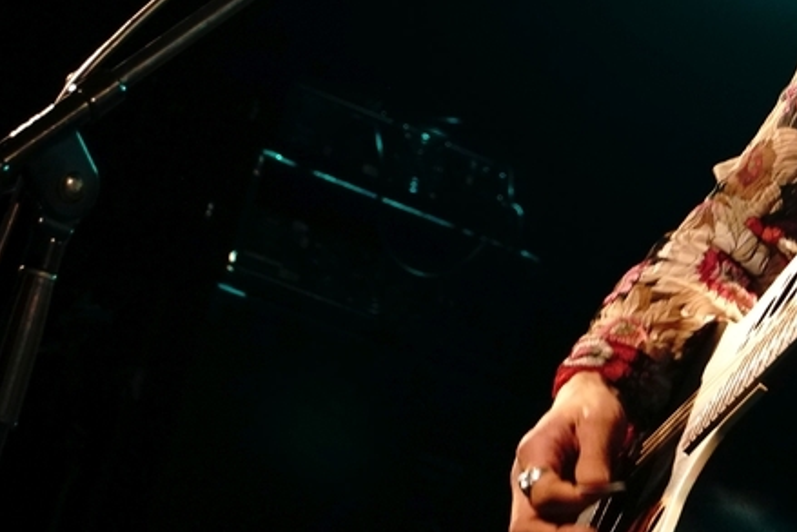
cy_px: 47
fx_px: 4991
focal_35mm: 225
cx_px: 563
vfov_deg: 6.1
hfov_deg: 9.1
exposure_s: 1/100
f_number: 5.6
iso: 3200
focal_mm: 55
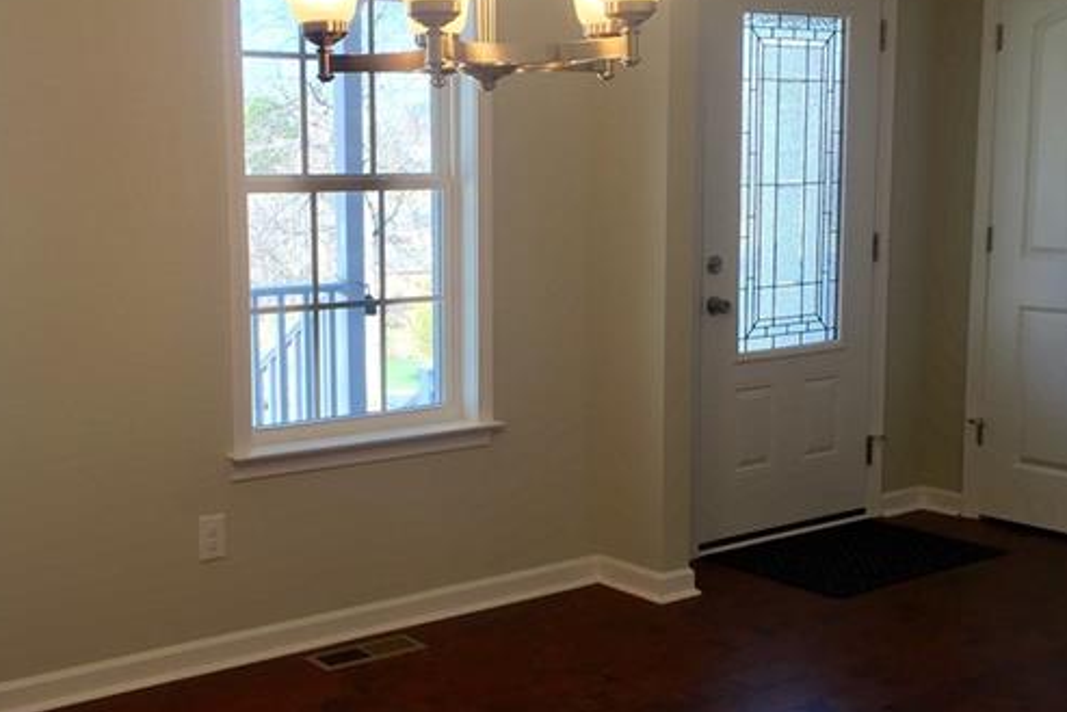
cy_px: 348
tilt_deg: -6.7
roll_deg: +0.5
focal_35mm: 47
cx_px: 459
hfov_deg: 41.8
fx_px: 1393
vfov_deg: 28.7
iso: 40
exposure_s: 1/120
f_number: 2.2
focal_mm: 4.15
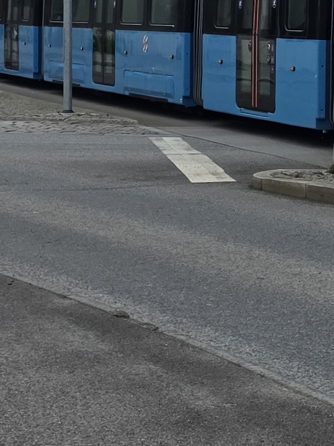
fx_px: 1544
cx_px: 653
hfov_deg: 11.2
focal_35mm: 120
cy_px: 137
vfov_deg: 16.4
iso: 80
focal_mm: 6.3
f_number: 1.7
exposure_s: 1/3109
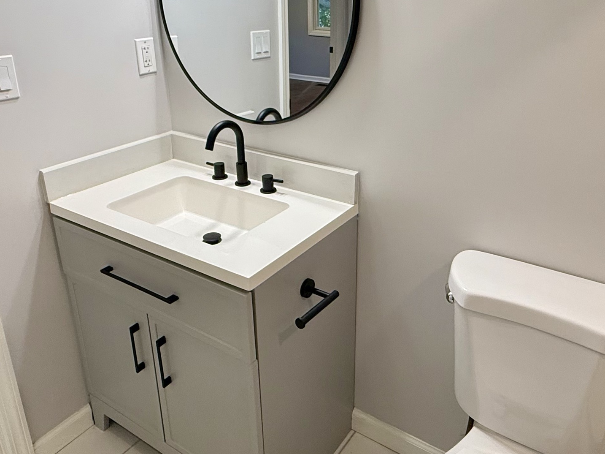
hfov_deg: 59.7
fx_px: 524
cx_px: 351
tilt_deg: -18.2
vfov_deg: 46.1
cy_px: 153
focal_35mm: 30
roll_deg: -0.6
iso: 320
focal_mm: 2.22
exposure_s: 1/120
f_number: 2.2
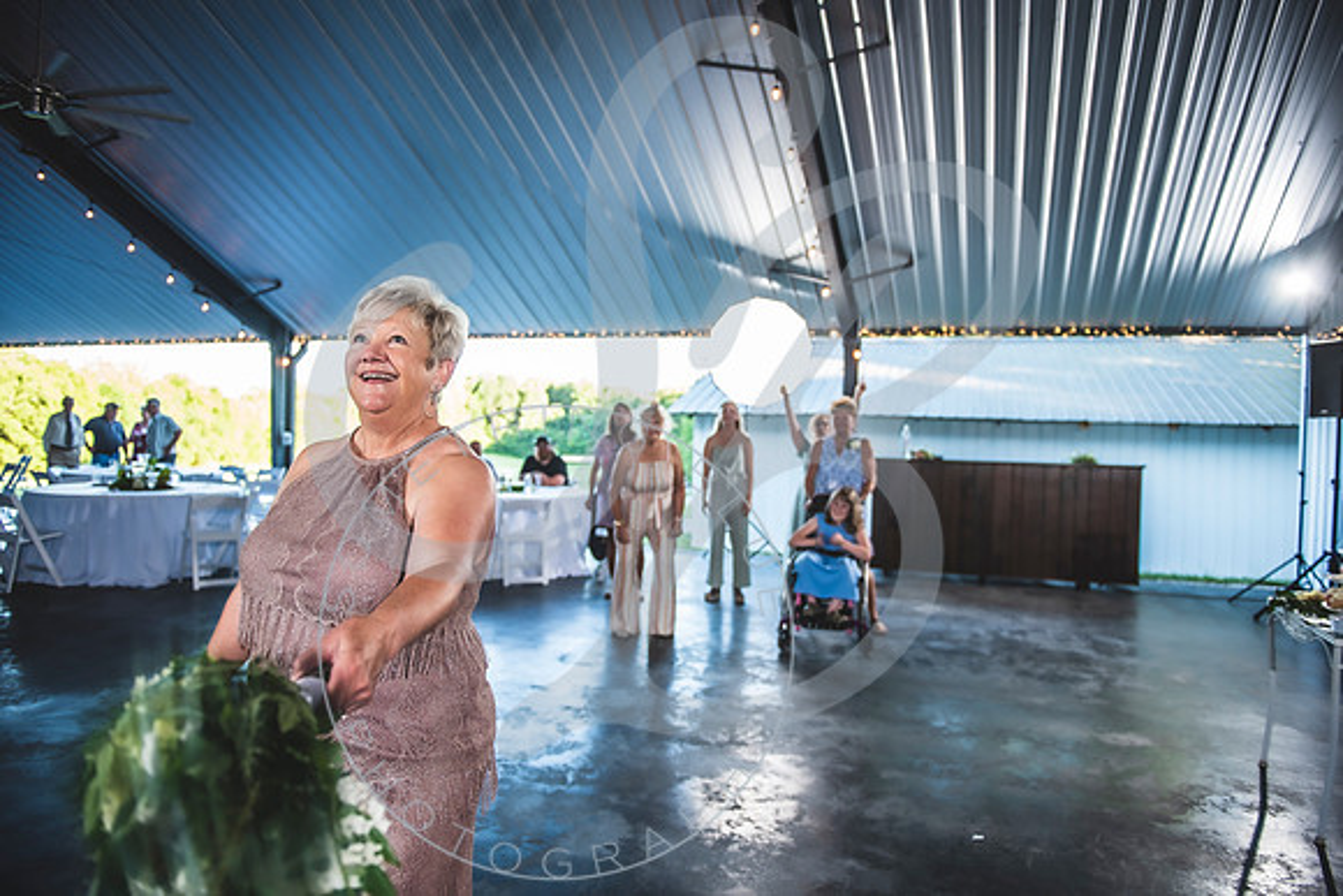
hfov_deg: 73.7
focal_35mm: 24
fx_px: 896
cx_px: 672
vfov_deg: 53.2
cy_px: 448
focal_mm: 24
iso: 250
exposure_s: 1/125
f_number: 2.8
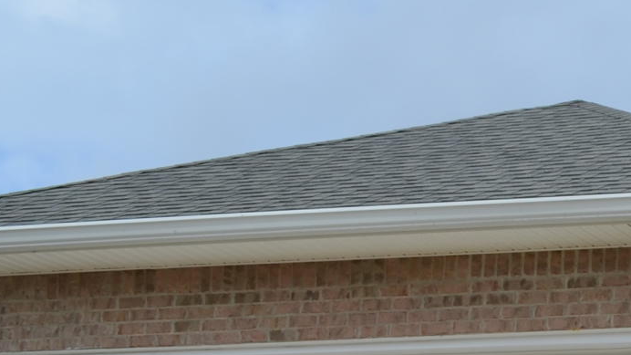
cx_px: 1215
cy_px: 460
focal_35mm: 136
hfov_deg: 13.7
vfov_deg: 8.8
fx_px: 2275
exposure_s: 1/320
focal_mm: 20
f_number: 9
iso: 100
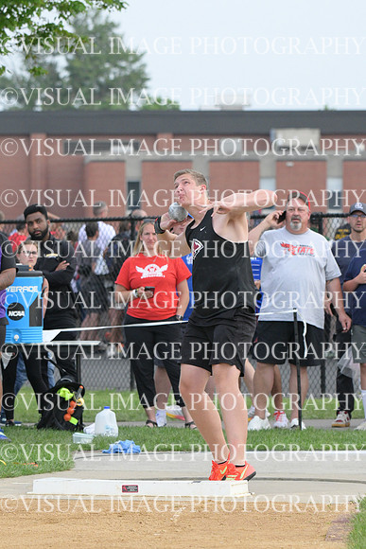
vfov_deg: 7.6
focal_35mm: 270
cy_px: 274
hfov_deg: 5.1
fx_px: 4115
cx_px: 183
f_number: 6.3
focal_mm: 180
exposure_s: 1/2000
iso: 2500
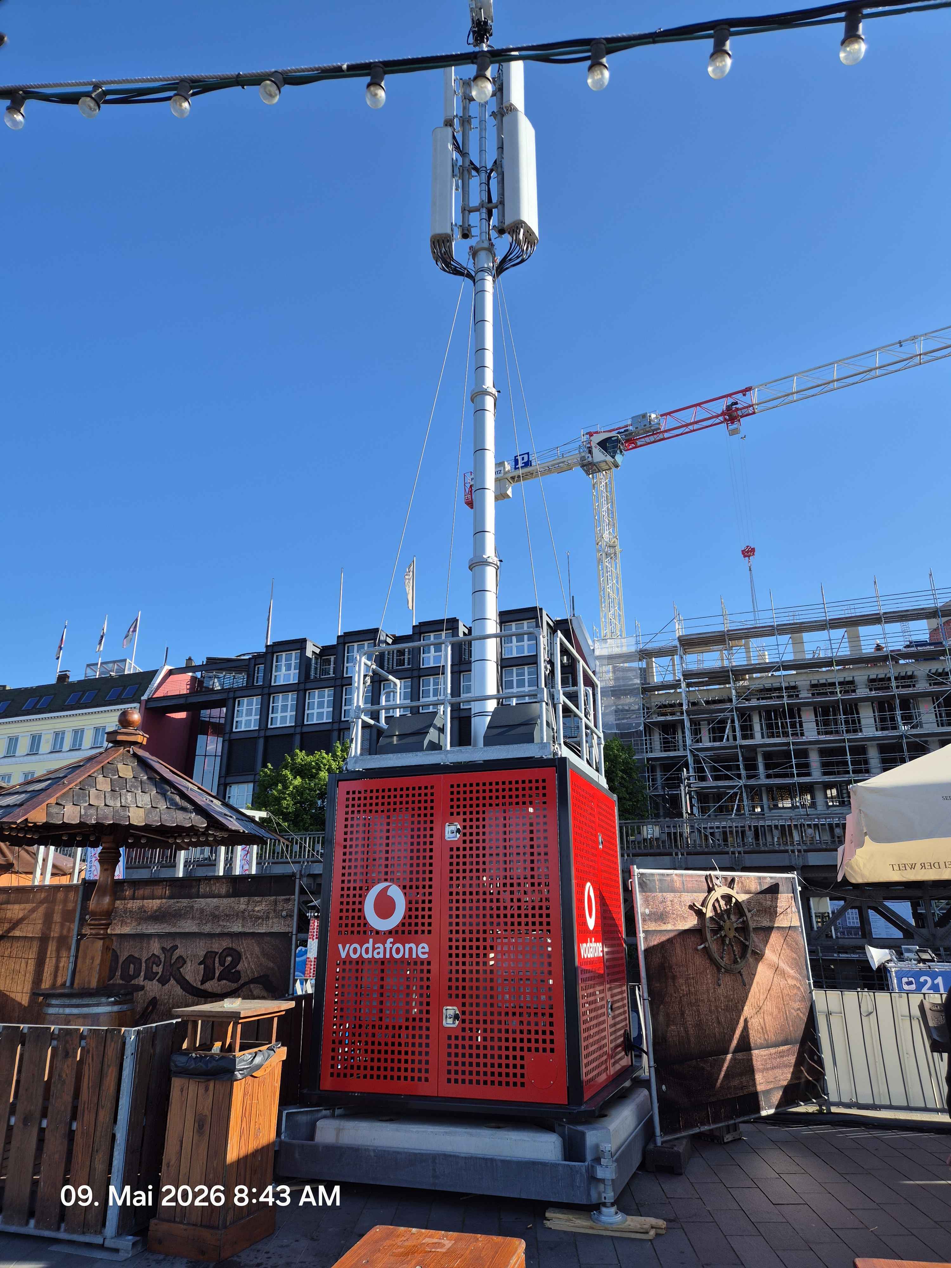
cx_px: 476
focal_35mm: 23
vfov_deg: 73.9
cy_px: 634
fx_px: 843
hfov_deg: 58.9
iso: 25
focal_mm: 5.4
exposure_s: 1/1104
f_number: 1.8
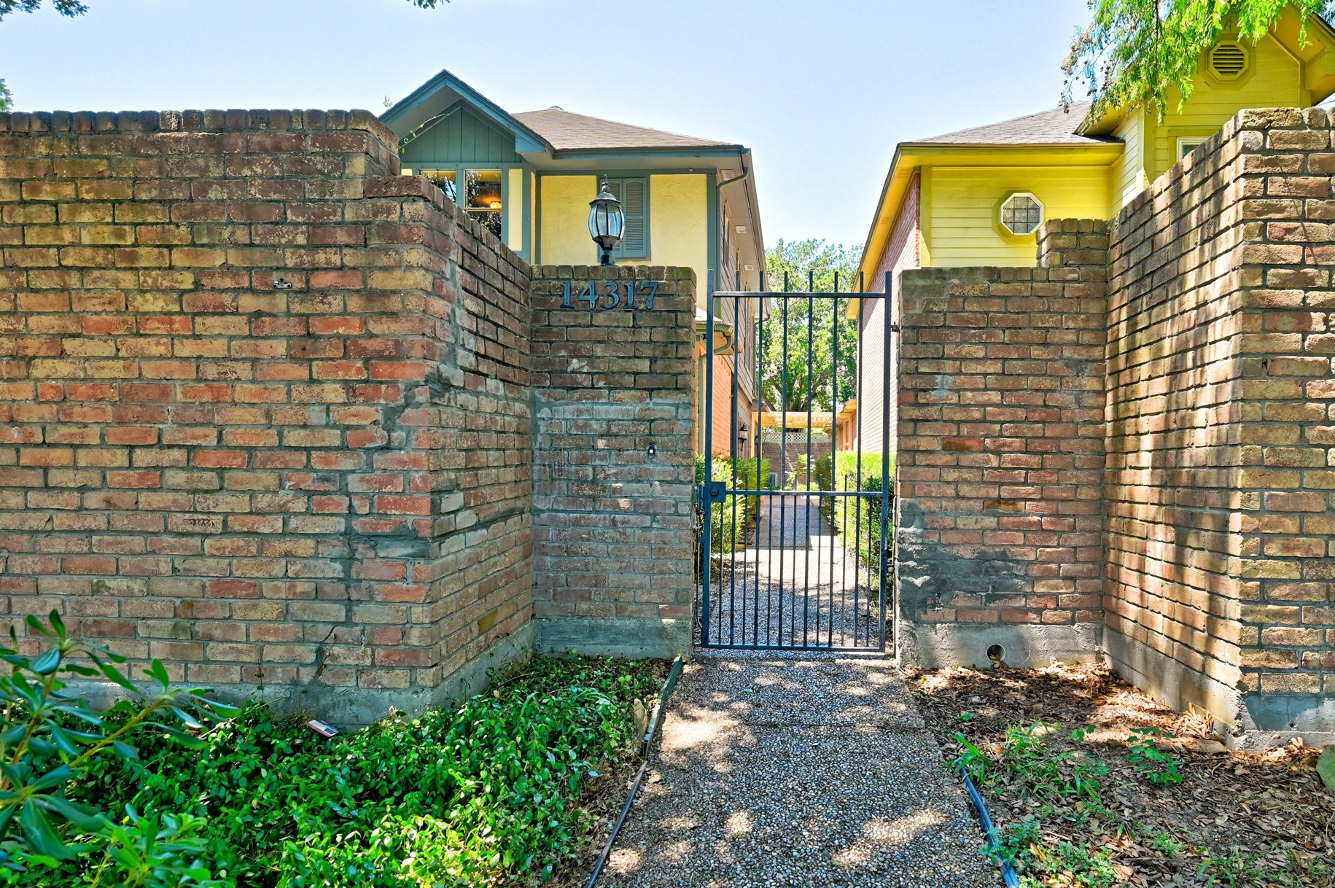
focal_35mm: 19
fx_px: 704
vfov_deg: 64.4
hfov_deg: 86.3
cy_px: 477
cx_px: 768
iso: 400
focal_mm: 16
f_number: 8
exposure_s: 1/100
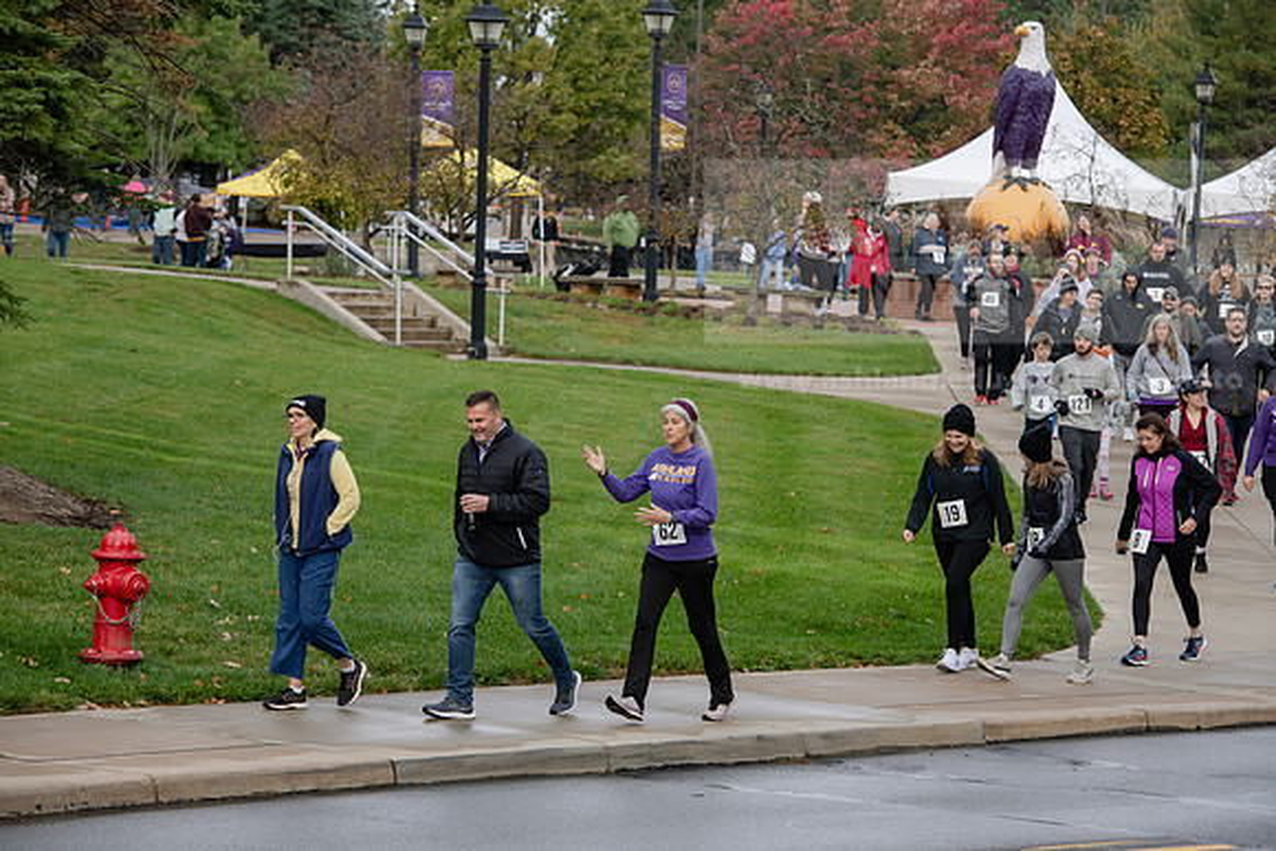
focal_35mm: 135
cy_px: 426
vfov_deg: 10.2
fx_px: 4786
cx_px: 638
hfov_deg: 15.2
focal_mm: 135
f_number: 6.3
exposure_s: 1/500
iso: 640
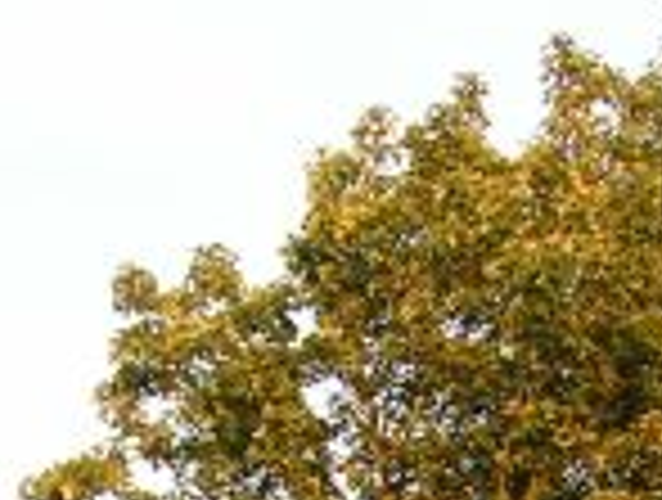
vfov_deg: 8.5
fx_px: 3163
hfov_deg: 11.9
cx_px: 536
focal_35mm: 165
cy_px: 1036
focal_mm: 5.8
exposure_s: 1/91.7
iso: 50
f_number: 2.8
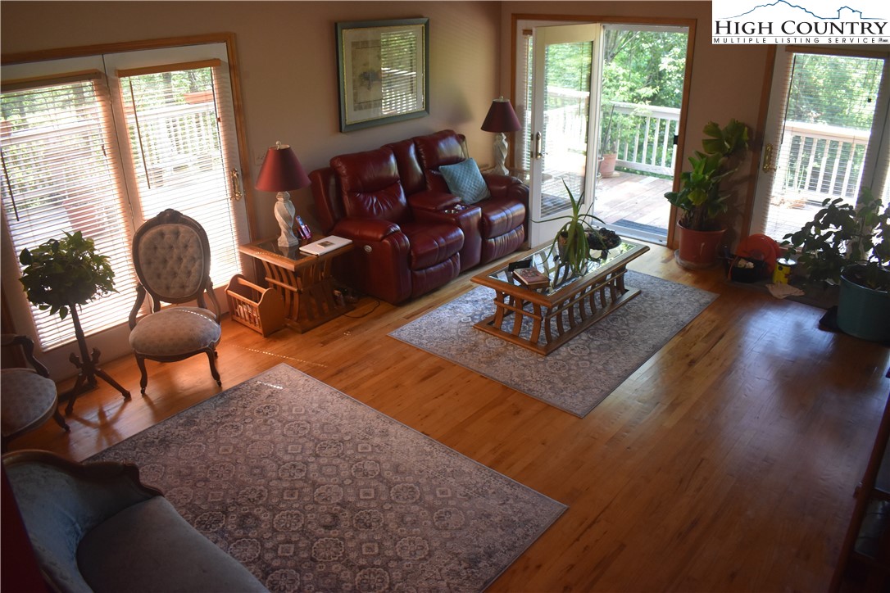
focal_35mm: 27
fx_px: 667
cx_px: 445
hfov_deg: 67.4
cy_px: 296
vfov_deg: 47.9
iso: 1100
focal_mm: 18
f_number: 3.5
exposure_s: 1/125
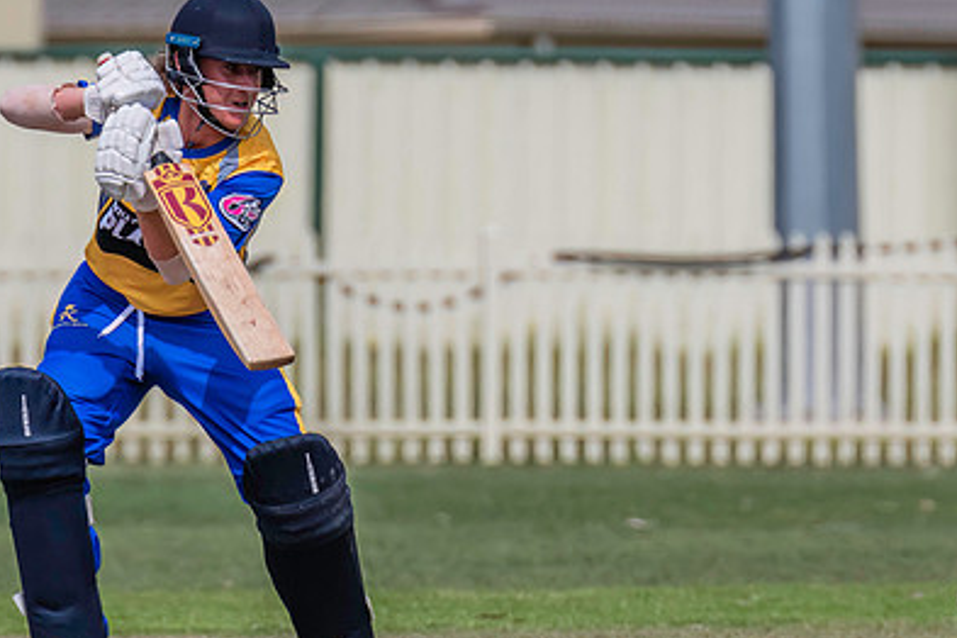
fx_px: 31499
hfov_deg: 1.7
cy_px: 330
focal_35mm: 1185
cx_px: 345
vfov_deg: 1.2
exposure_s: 1/2500
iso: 800
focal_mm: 600
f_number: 8
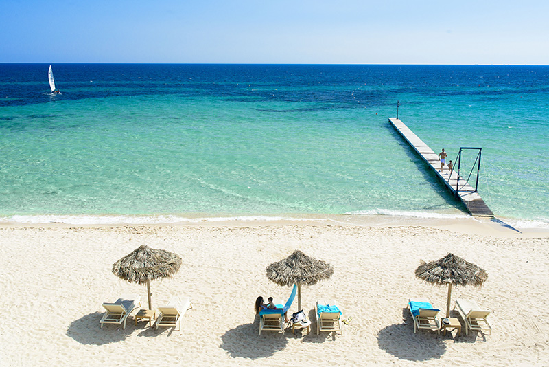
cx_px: 274
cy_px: 184
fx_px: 534
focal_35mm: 35
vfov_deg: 37.9
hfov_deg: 54.4
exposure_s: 1/500
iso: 400
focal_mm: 35
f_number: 11
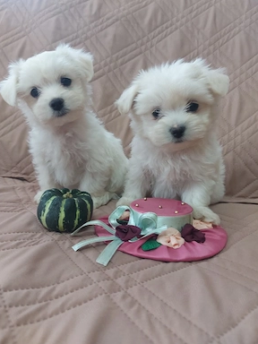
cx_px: 125
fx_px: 248
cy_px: 170
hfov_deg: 54.9
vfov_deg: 69.4
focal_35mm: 25
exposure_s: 1/50
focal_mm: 5.23
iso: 160
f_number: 1.8
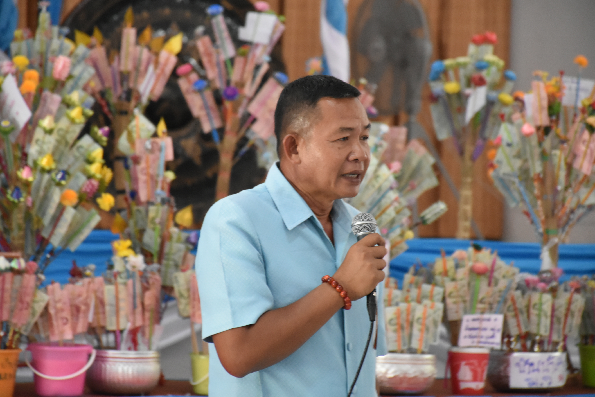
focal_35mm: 210
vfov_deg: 6.5
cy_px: 198
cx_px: 298
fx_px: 3472
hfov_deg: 9.8
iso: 3200
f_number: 5.6
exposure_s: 1/80
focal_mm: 140
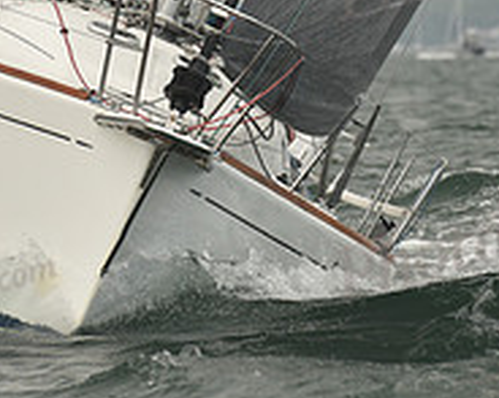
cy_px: 129
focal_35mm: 592
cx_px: 198
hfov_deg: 3.3
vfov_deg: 2.6
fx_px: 8738
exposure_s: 1/500
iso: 250
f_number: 5
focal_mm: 200
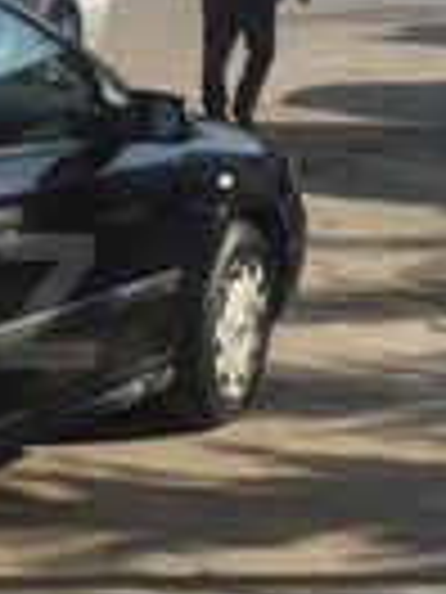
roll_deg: -1.5
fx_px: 1873
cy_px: 302
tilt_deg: -11.9
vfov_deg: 18.0
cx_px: -365
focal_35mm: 109
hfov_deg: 12.4
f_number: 2.2
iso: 32
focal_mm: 4.15
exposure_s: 1/1412
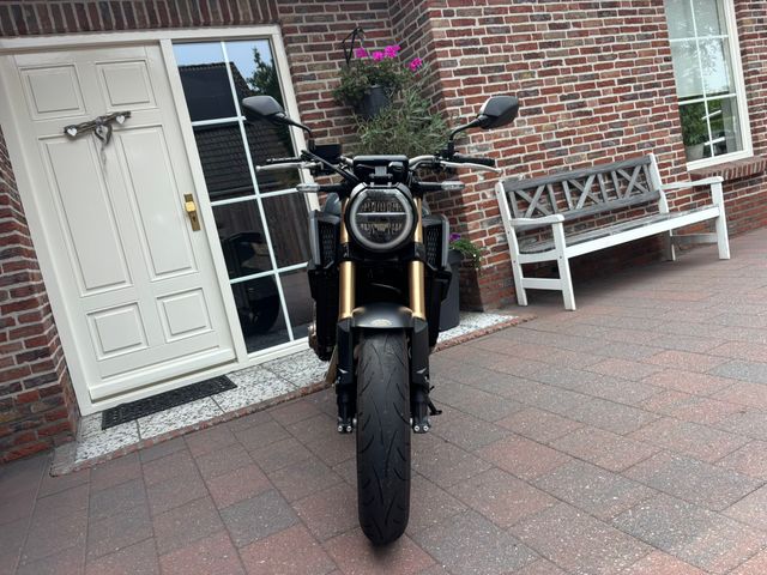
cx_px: 384
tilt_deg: -7.1
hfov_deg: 67.3
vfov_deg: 53.1
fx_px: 576
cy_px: 288
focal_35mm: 26
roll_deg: +11.9
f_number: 1.6
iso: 50
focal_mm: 5.96
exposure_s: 1/675
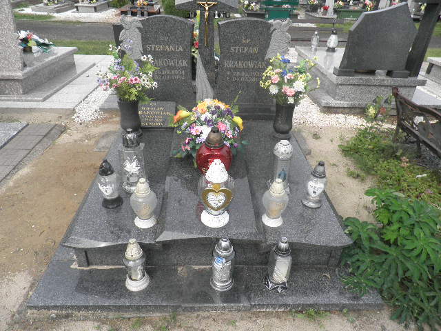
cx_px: 220
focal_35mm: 24
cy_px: 166
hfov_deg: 71.6
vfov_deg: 56.8
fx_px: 306
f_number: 8.3
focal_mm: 4.3
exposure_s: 1/80
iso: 64
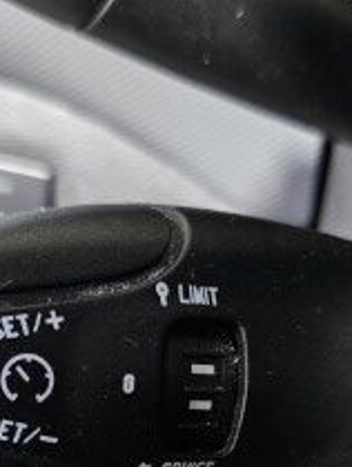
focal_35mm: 70
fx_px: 947
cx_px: 196
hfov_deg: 21.0
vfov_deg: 26.8
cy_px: 420
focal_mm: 6.3
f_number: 1.7
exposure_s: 1/25
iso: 800
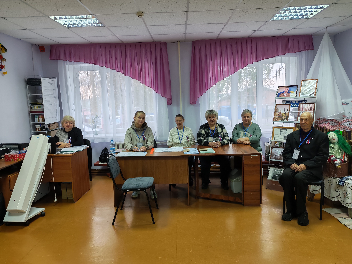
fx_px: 275
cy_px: 132
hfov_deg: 65.3
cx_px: 176
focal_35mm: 27
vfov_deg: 51.4
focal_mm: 6.12
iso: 640
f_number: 1.9
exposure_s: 1/100
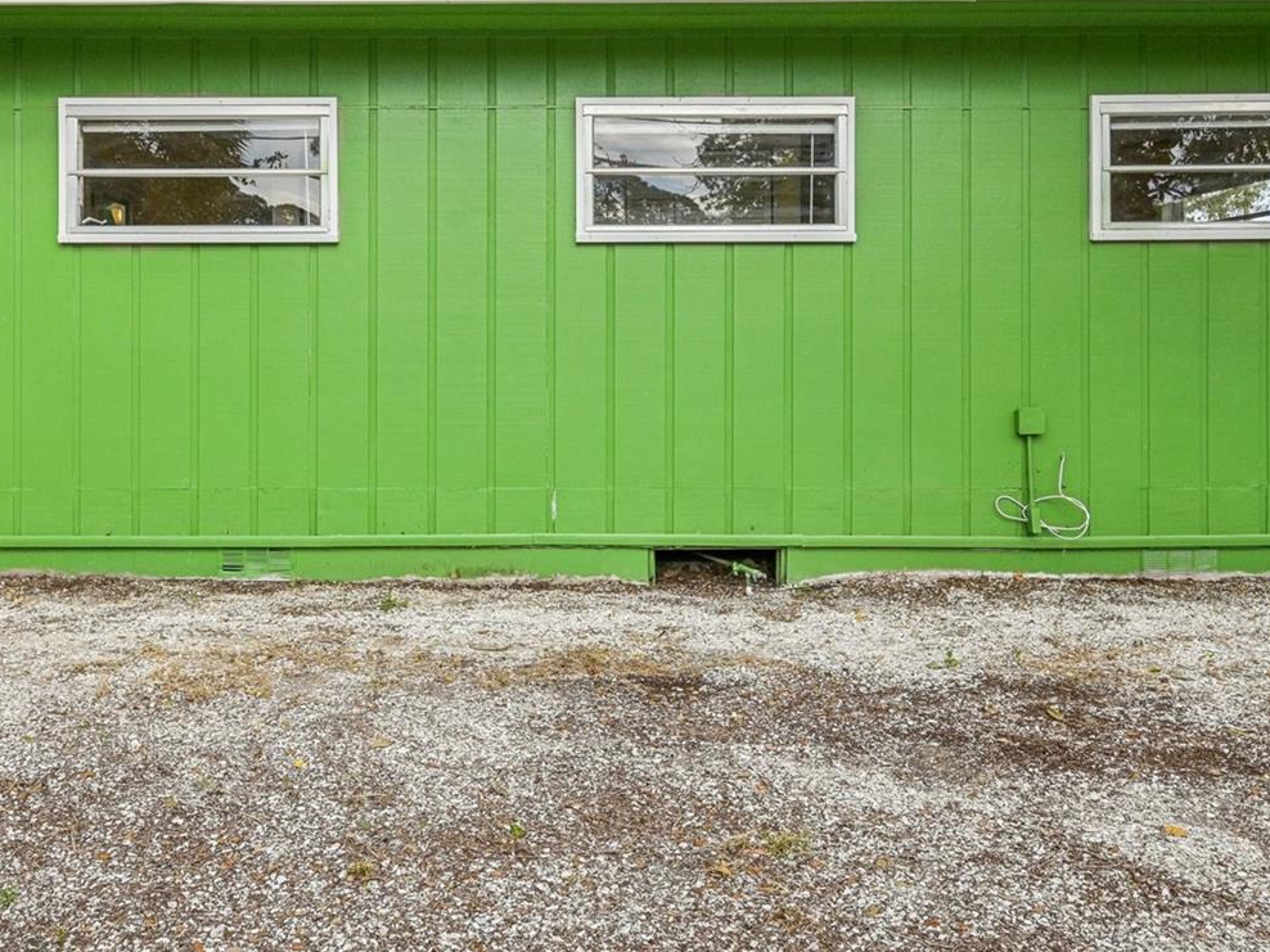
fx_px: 1056
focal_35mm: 29
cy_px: 339
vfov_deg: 48.0
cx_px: 568
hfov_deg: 61.9
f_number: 8
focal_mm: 18.5
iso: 400
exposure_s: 1/500
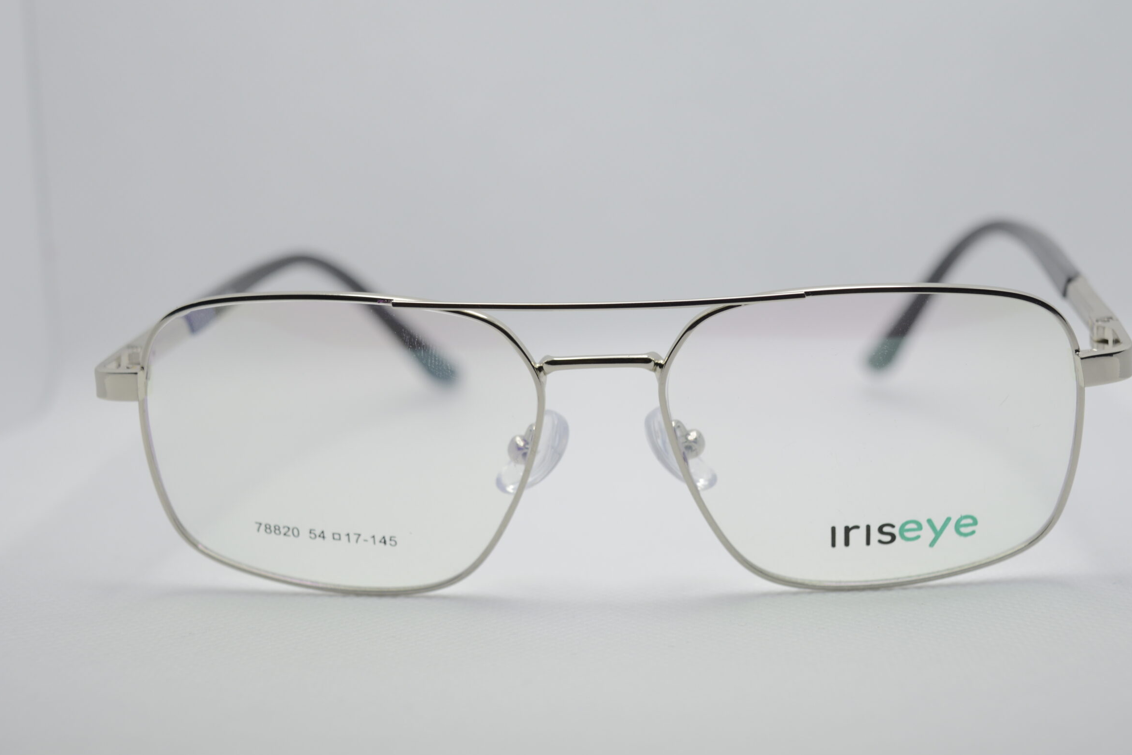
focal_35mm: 66
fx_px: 2075
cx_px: 613
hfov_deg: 30.5
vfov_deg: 20.6
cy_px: 352
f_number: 5.6
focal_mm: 40
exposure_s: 1/125
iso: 280
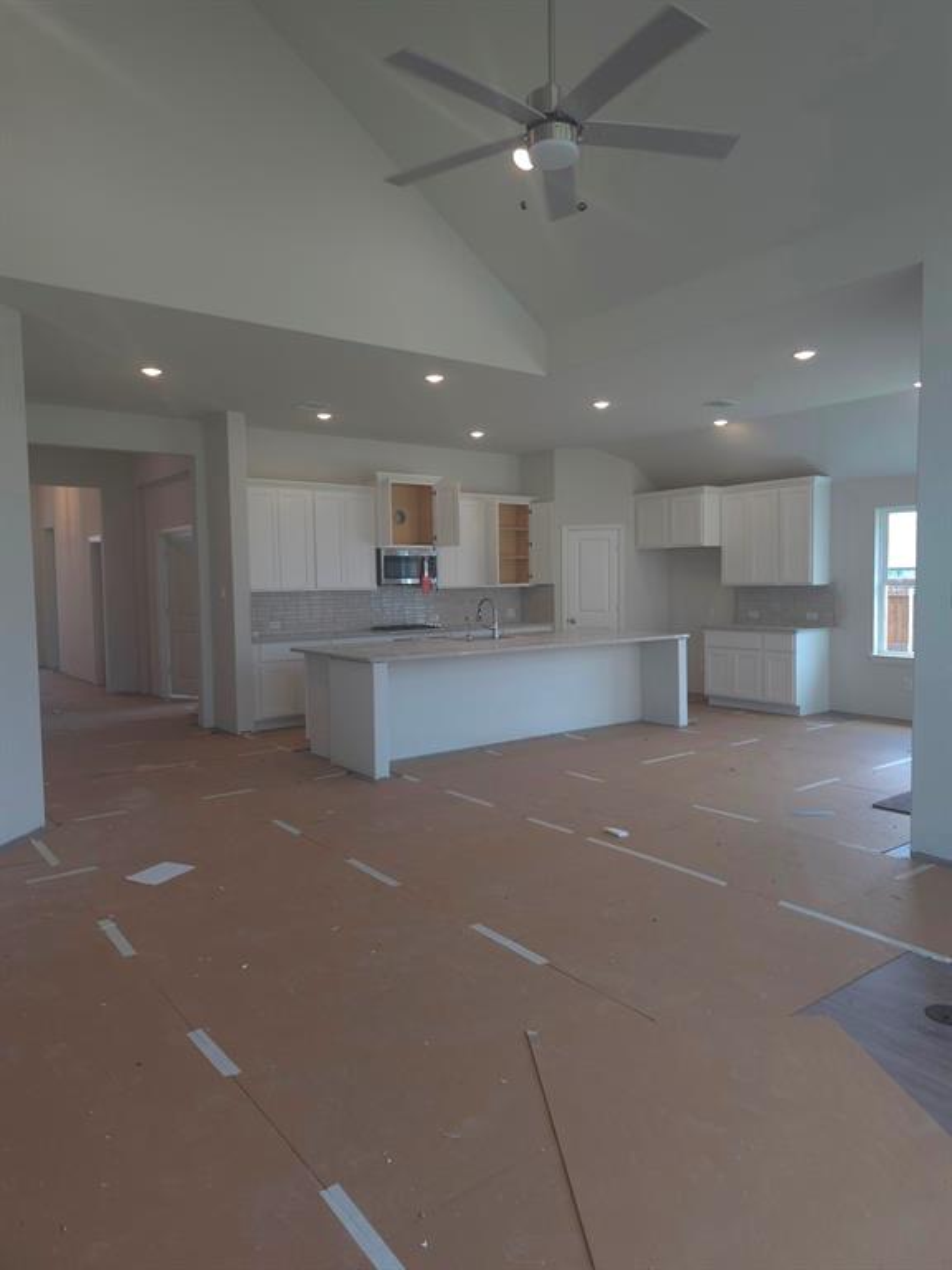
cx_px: 476
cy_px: 635
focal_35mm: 23
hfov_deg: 58.9
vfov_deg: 73.9
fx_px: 843
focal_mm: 6.3
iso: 160
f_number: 1.7
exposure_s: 1/286
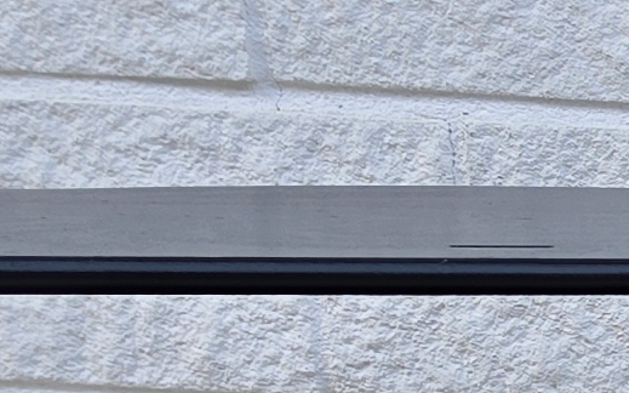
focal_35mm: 188
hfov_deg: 9.4
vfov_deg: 6.7
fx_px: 3222
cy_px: 816
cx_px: 1733
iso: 20
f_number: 1.4
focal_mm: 6.5
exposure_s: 1/180
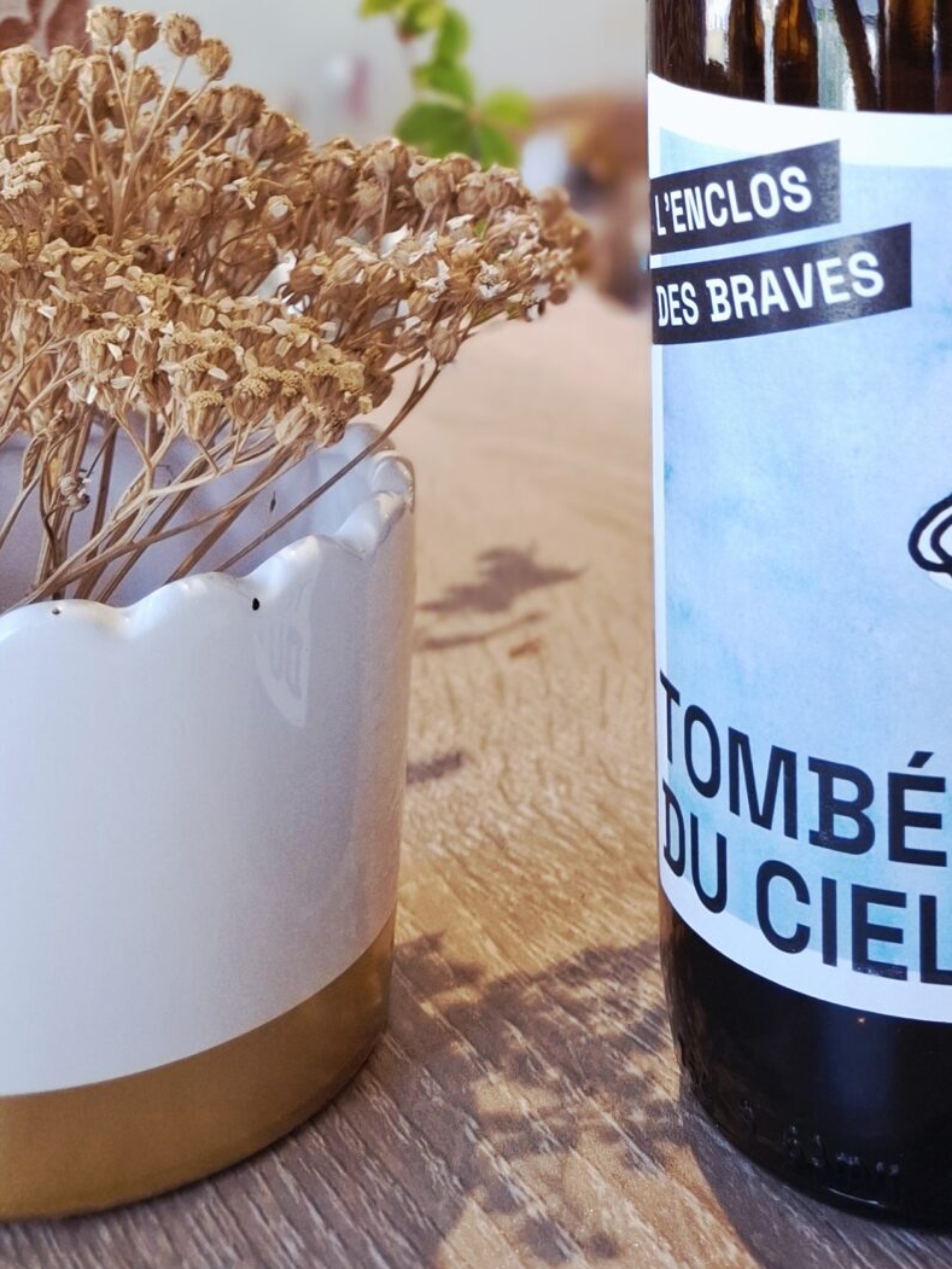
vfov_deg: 30.4
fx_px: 2052
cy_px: -155
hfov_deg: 24.4
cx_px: 1040
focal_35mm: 56
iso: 160
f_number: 1.8
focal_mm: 5.54
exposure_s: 1/120
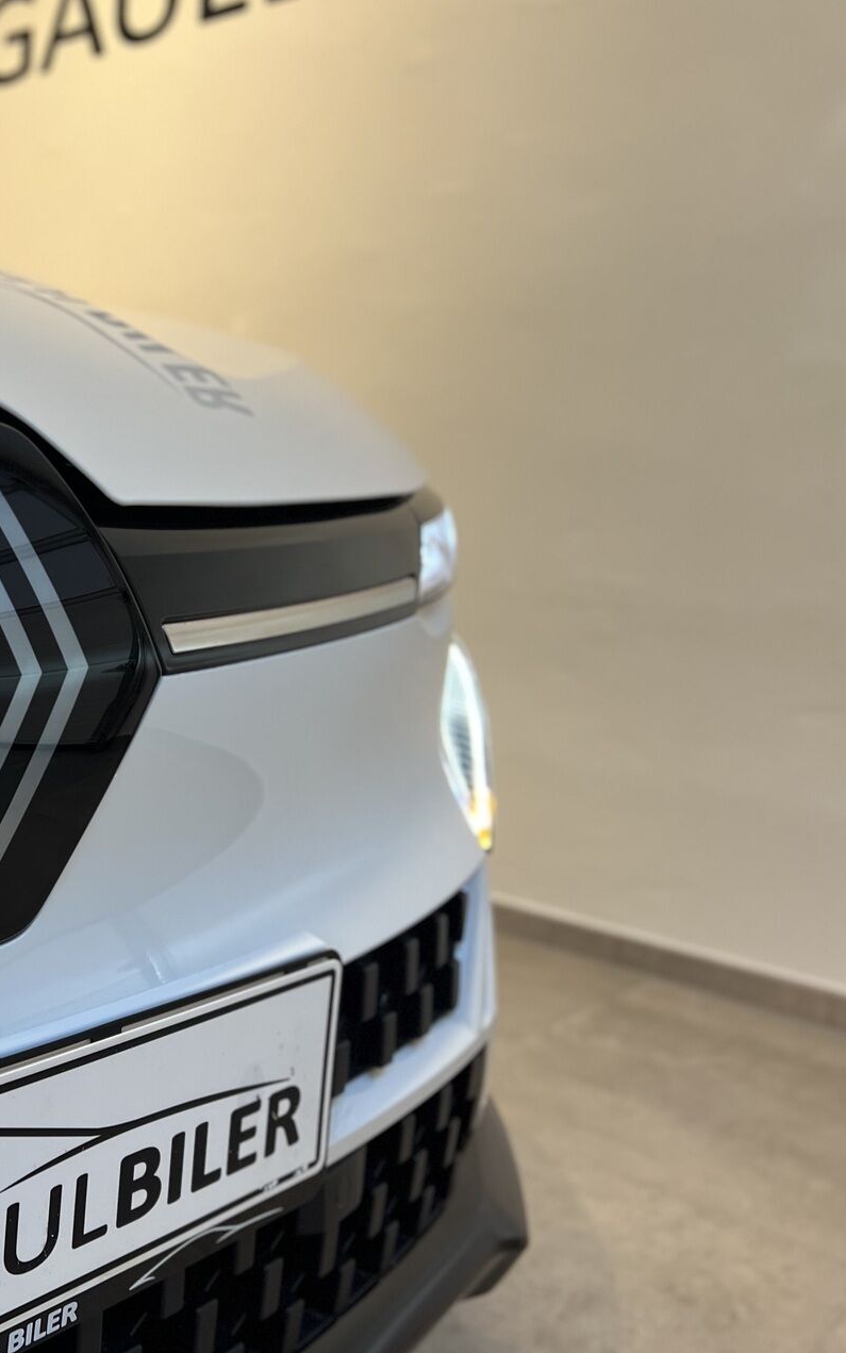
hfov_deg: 32.6
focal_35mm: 37
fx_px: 1364
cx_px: 72
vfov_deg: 52.7
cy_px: 673
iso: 100
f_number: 1.5
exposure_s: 1/49
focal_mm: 5.7
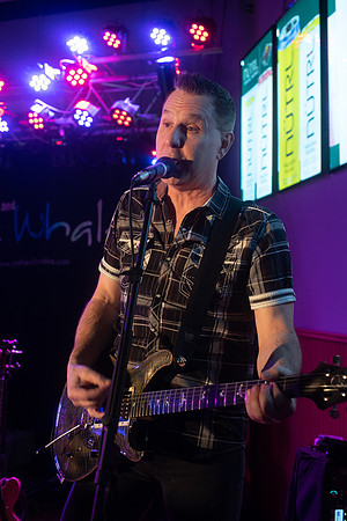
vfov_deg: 39.6
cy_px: 260
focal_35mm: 50
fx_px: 723
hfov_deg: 27.0
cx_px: 174
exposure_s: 1/100
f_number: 3.5
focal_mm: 50
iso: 2000
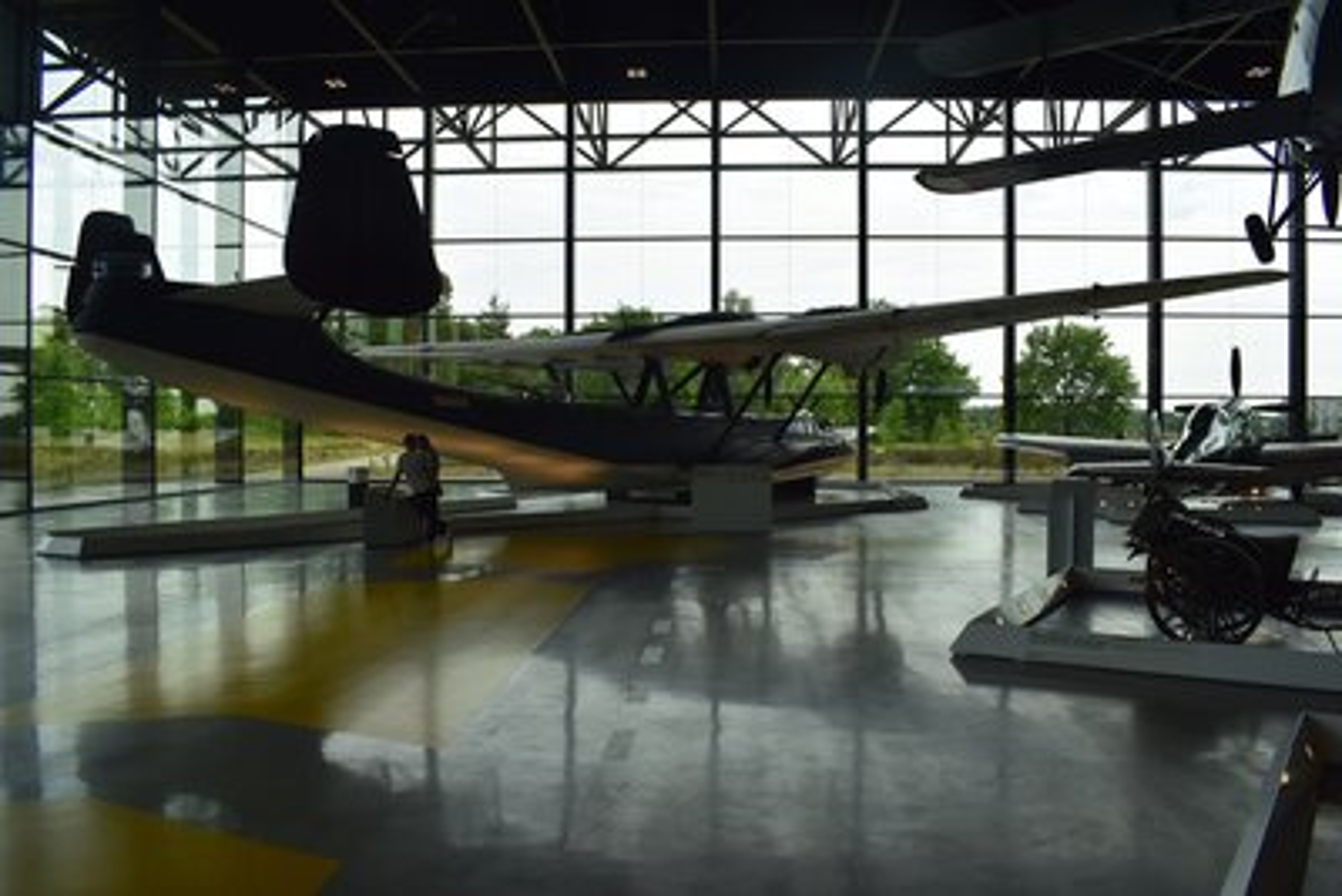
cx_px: 671
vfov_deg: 48.0
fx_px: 1007
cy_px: 448
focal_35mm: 27
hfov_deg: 67.4
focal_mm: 18
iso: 400
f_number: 11
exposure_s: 1/400
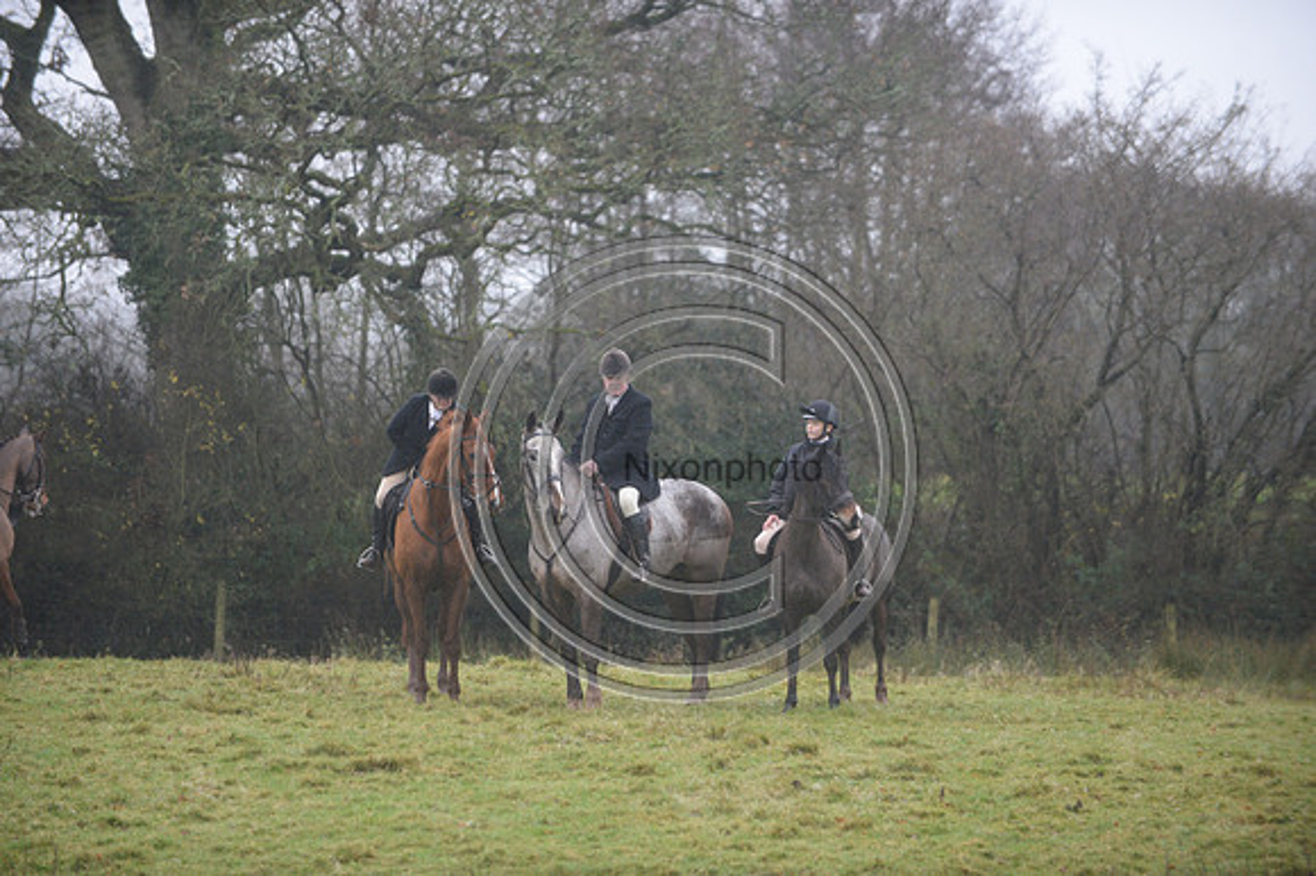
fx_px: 7307
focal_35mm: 200
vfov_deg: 6.9
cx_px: 658
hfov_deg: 10.3
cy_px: 438
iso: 1600
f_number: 2.8
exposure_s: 1/800
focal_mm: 200
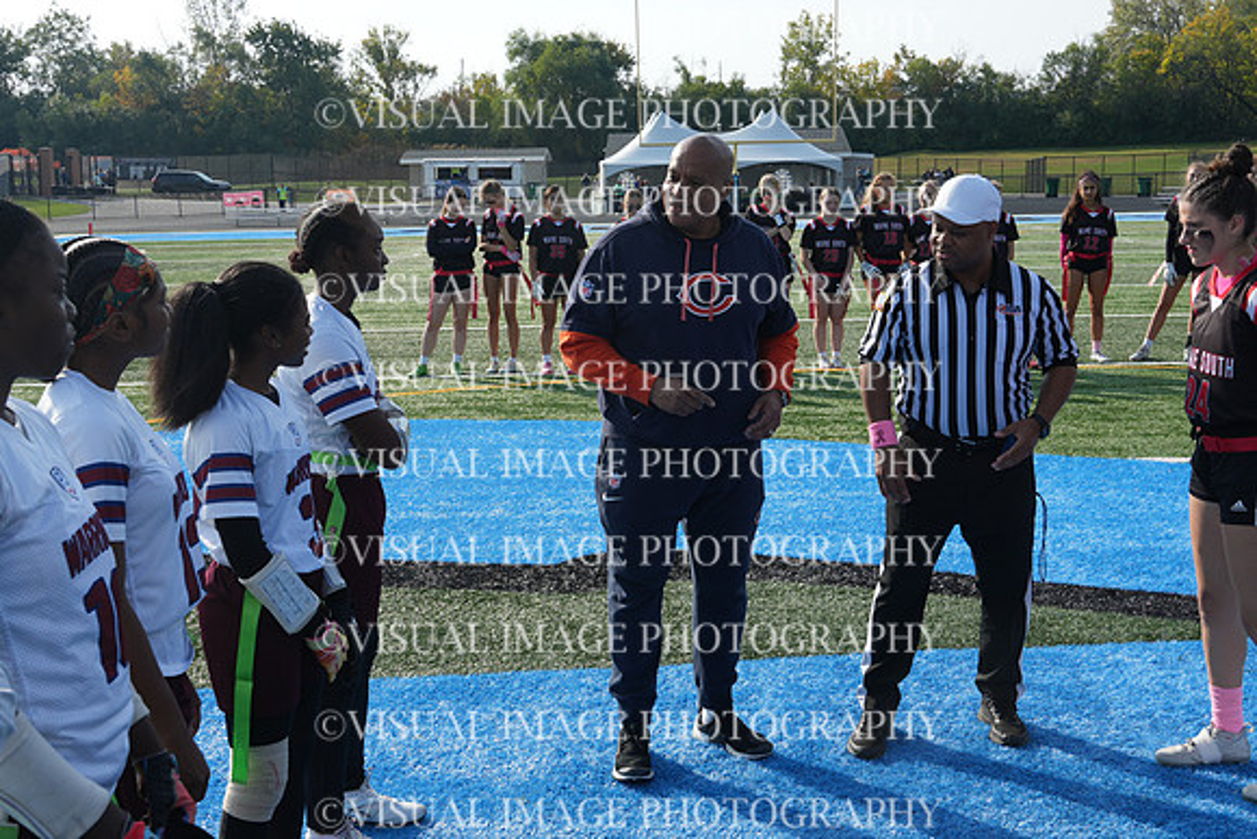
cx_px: 628
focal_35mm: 46
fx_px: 1624
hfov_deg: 42.3
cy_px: 420
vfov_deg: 29.0
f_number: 9
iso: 125
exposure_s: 1/200
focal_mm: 31
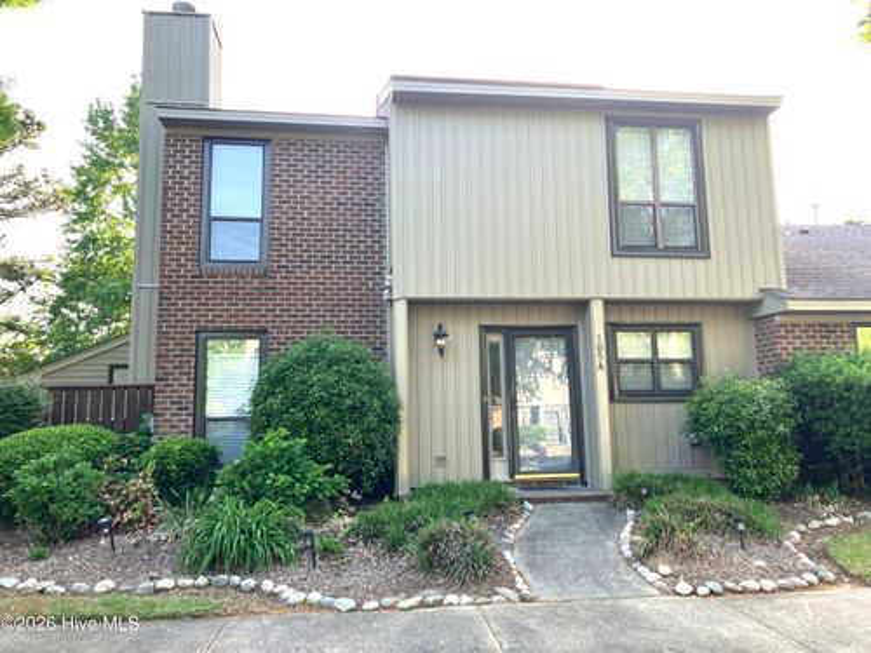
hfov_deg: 63.4
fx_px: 705
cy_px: 326
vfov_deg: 49.7
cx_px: 436
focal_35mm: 28
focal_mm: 3.99
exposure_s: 1/121
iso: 25
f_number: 1.8
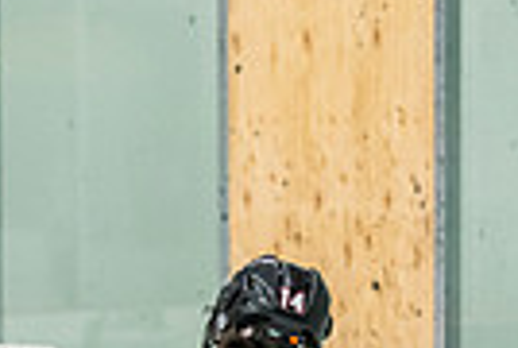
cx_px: -63
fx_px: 7874
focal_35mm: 546
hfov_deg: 3.8
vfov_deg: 2.5
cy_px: 662
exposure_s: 1/640
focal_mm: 98
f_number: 3.2
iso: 2000
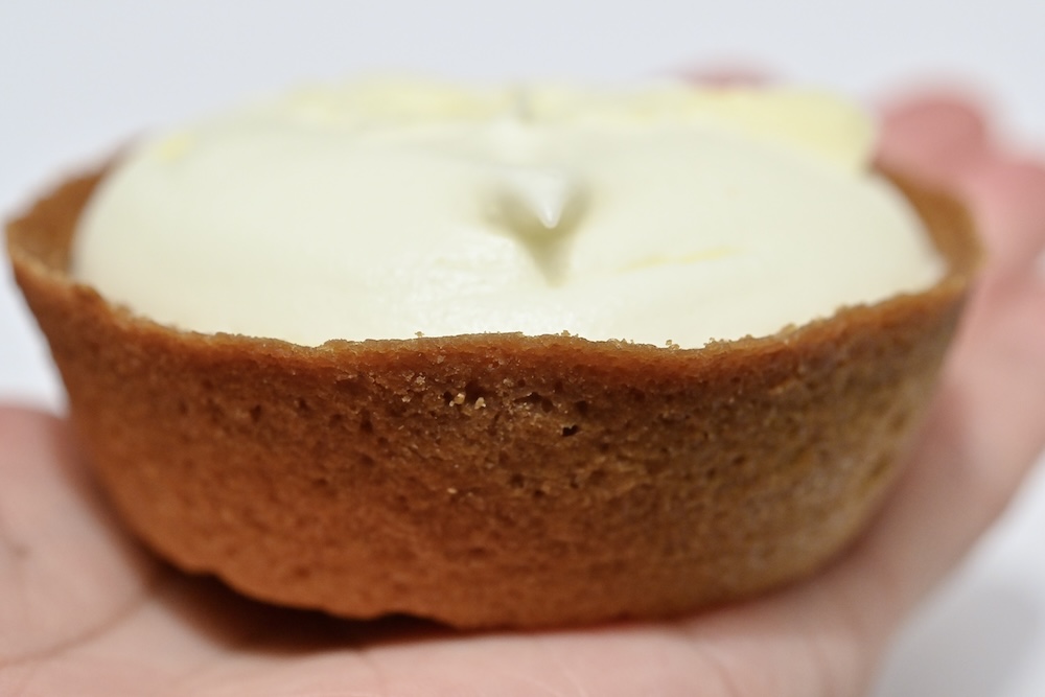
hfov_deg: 33.4
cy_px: 348
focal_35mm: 60
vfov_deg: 22.6
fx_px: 1742
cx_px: 522
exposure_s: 1/160
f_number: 8
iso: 4000
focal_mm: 60
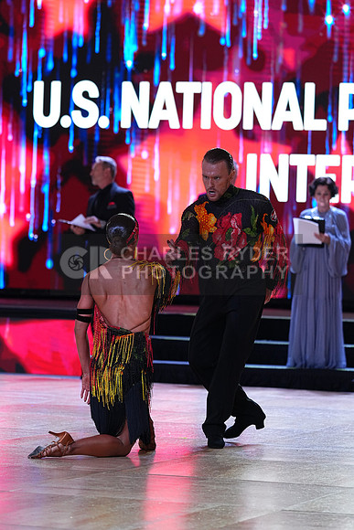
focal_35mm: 149
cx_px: 177
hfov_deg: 9.2
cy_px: 265
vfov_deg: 13.8
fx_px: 2196
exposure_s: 1/400
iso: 1000
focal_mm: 149
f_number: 4
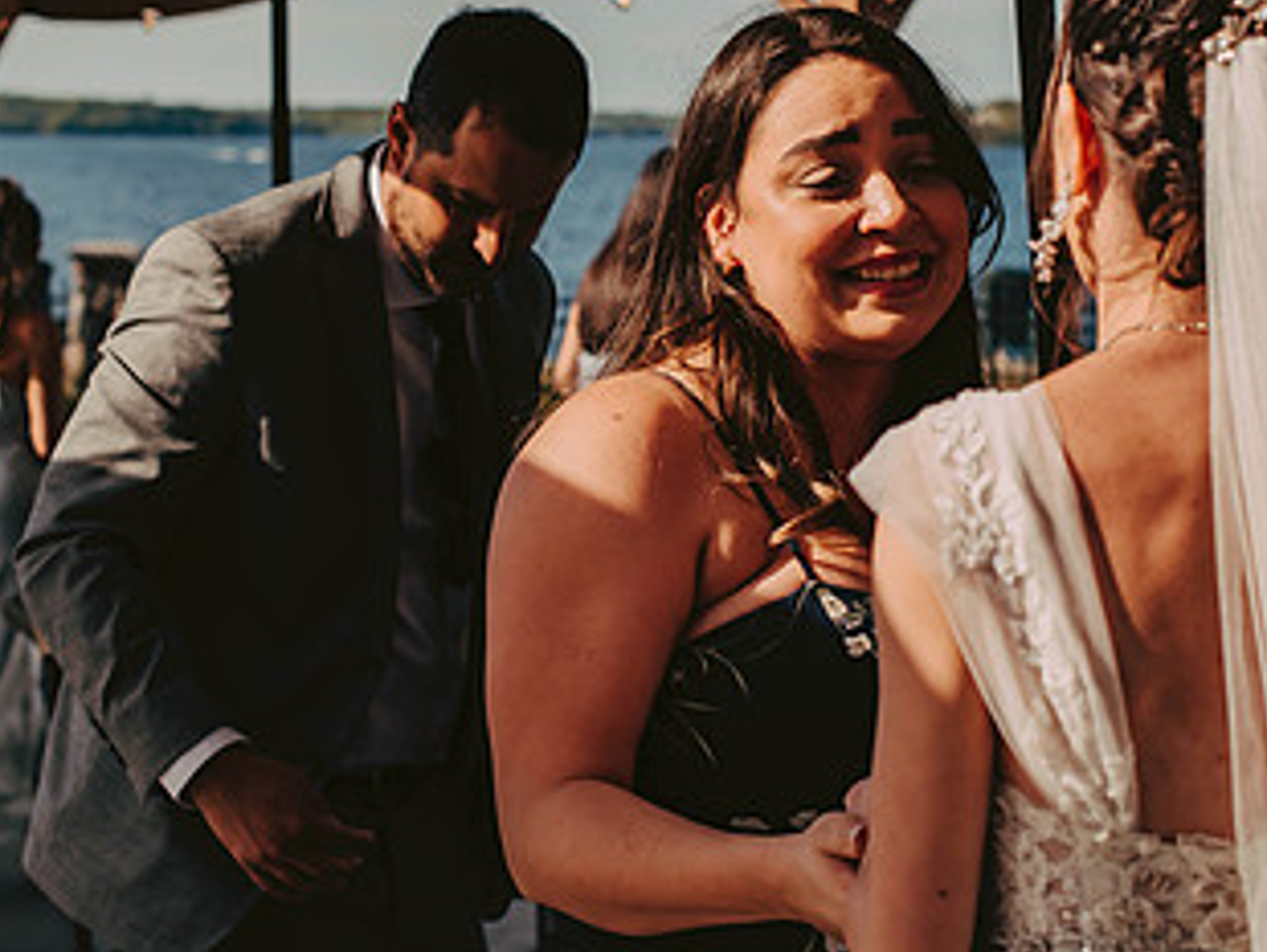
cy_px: 308
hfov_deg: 20.2
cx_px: 670
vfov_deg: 15.2
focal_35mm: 97
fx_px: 3553
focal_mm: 50
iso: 200
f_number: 4
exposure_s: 1/1600
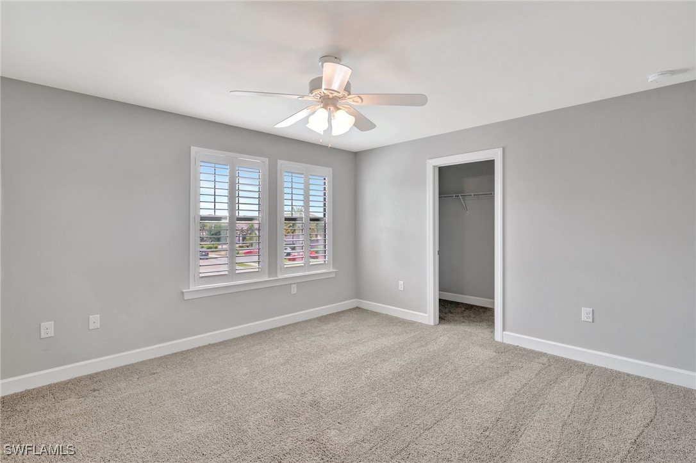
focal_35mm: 17
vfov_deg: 70.4
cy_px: 232
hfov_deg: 93.3
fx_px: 329
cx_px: 348
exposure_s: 1/10
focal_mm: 17
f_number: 8
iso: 500
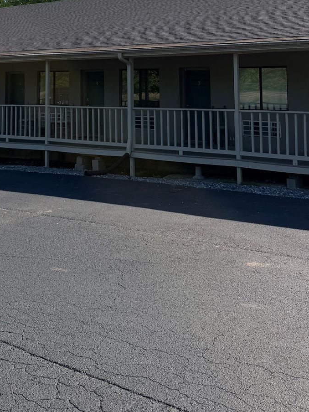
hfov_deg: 28.5
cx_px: 125
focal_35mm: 51
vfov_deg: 34.9
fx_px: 607
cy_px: 27
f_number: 1.78
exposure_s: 1/5714
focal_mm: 6.76
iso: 80
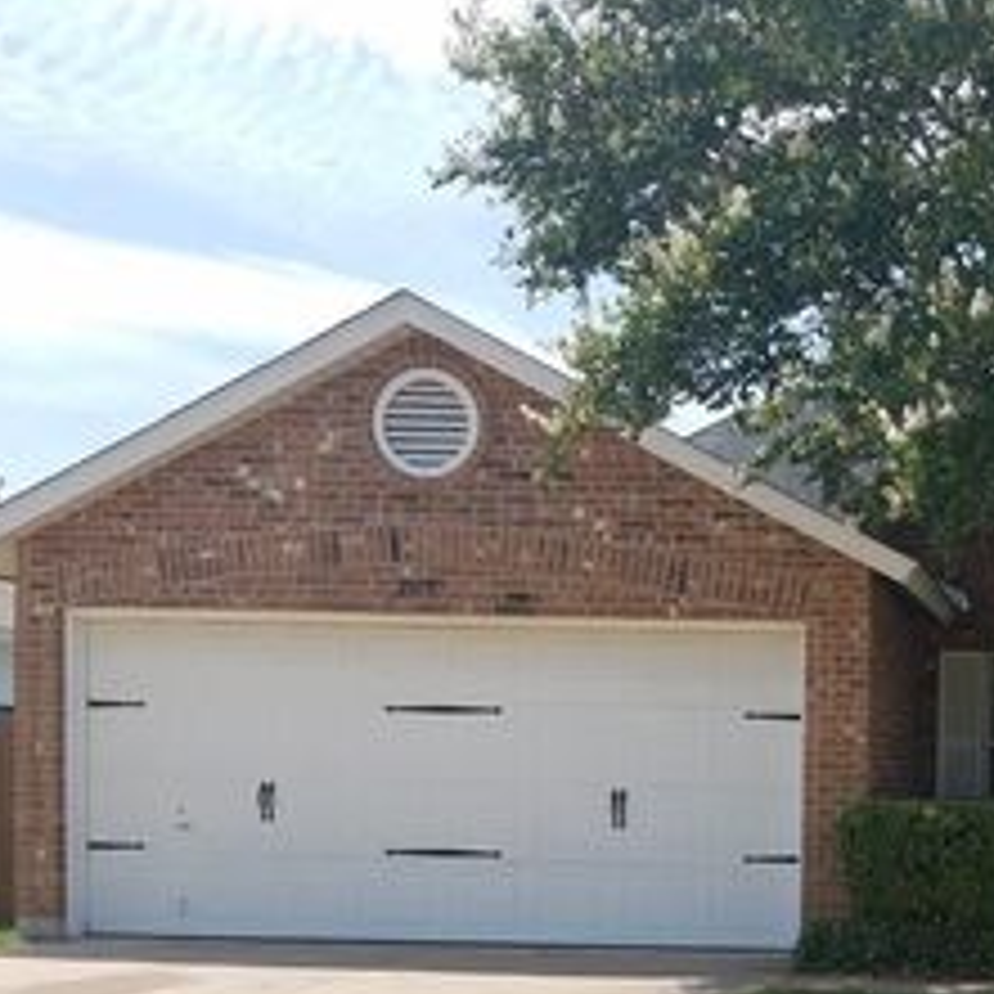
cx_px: 954
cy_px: 794
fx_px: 1689
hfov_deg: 30.8
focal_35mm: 52
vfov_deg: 31.9
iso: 50
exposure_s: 1/2216
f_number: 1.7
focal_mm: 4.2
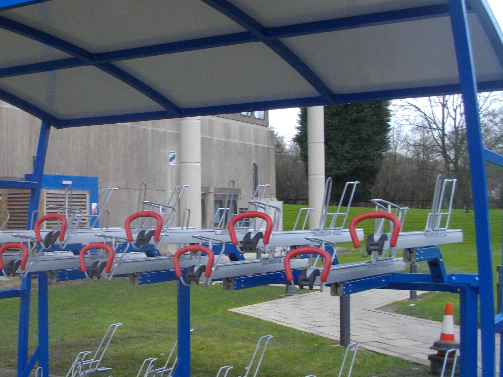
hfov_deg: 35.2
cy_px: 225
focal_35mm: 53
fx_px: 770
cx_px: 116
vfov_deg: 27.5
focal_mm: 5.7
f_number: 2.9
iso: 136
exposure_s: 1/125
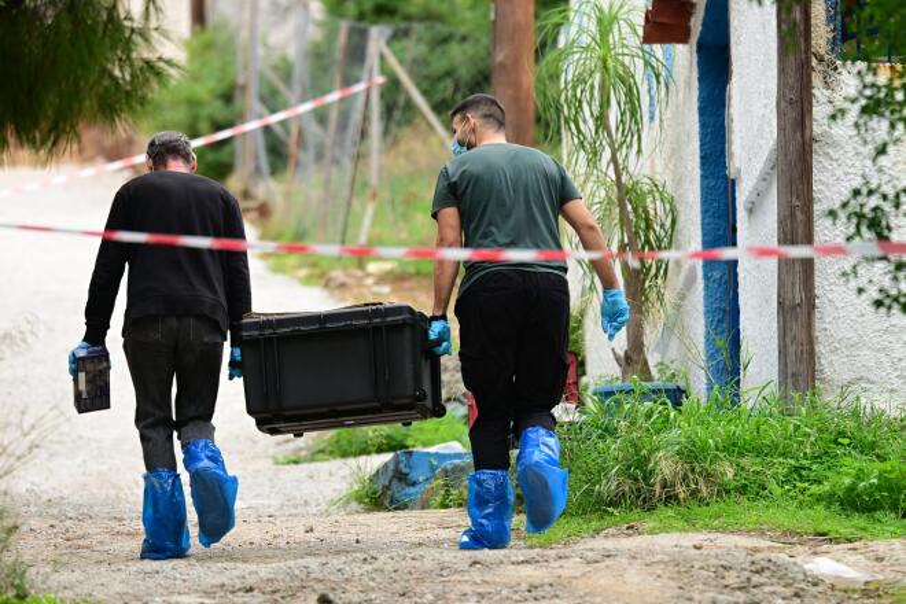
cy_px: 302
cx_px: 453
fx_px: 11324
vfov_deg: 3.1
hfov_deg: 4.6
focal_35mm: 450
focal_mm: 450
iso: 1250
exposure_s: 1/800
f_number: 6.3
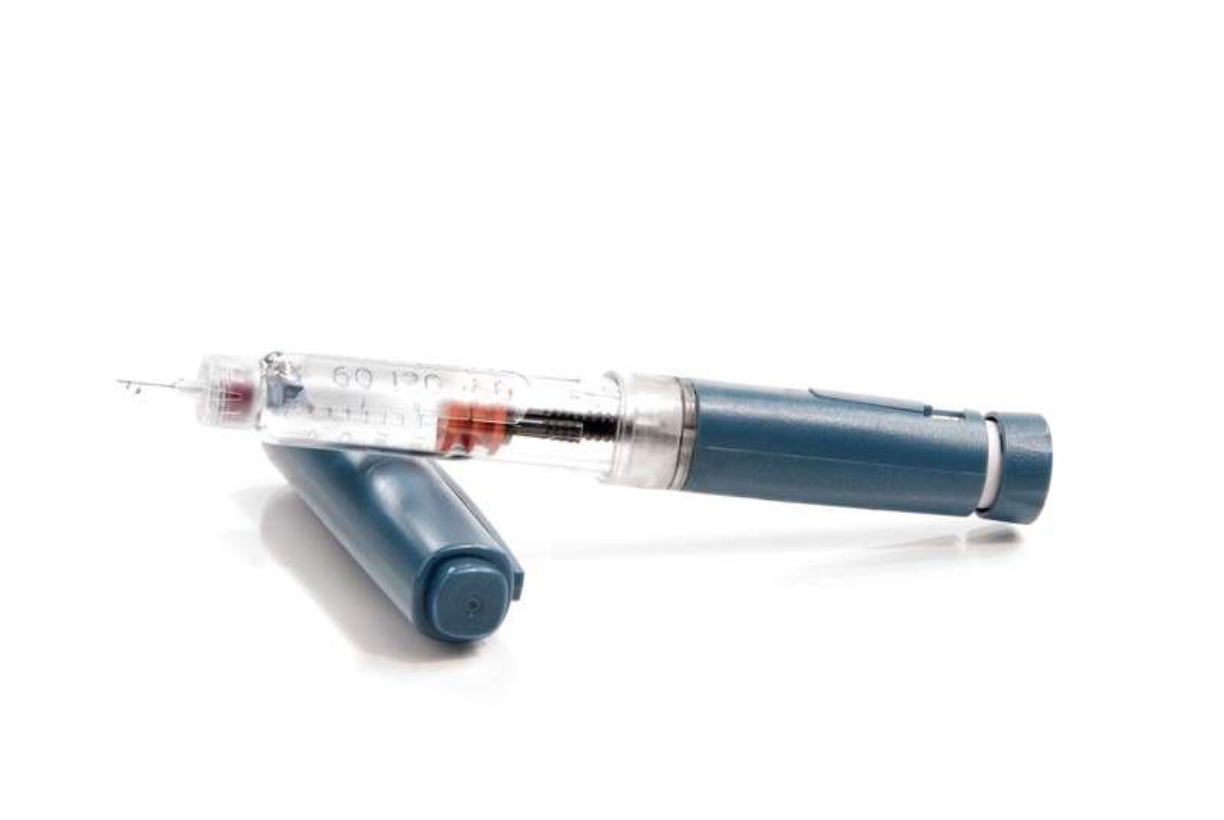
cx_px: 612
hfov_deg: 13.0
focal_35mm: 158
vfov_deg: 8.7
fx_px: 5363
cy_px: 410
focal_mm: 105
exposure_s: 1/100
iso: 100
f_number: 18
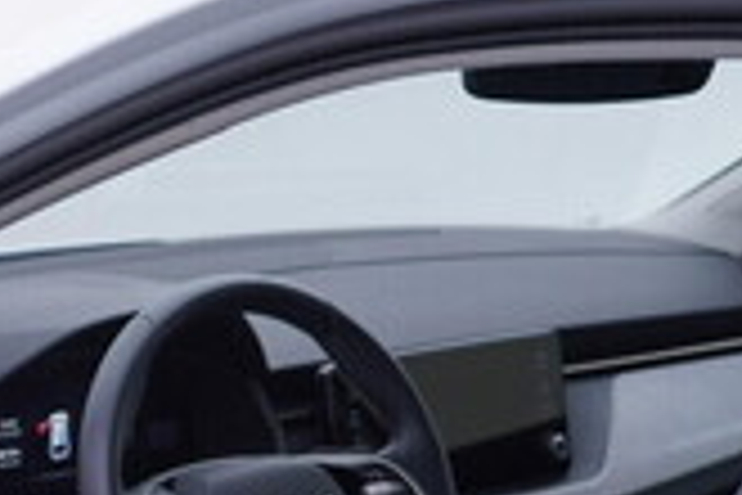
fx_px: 2473
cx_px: -445
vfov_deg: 11.1
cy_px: 695
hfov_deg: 15.4
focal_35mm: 120
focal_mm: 24
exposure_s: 1/60
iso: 125
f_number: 3.5
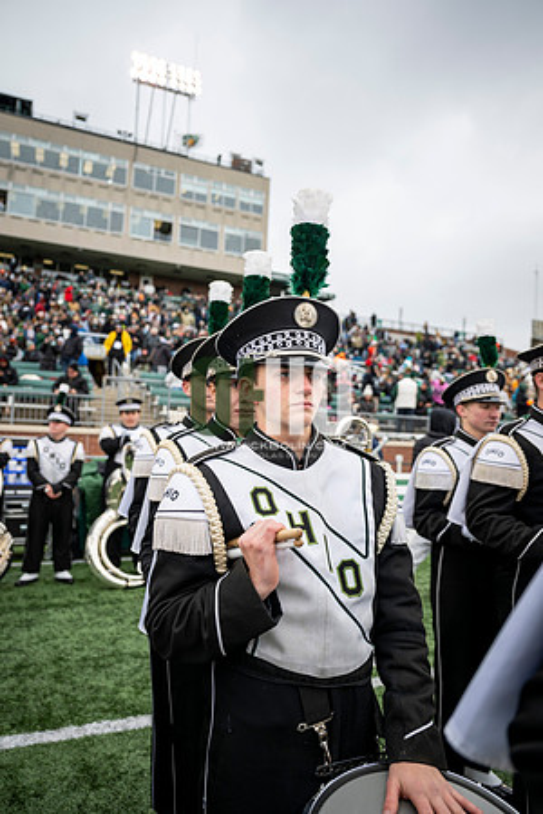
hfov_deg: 53.1
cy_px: 407
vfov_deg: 73.7
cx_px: 272
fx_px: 543
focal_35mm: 24
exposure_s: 1/500
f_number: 2.8
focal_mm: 24
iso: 160
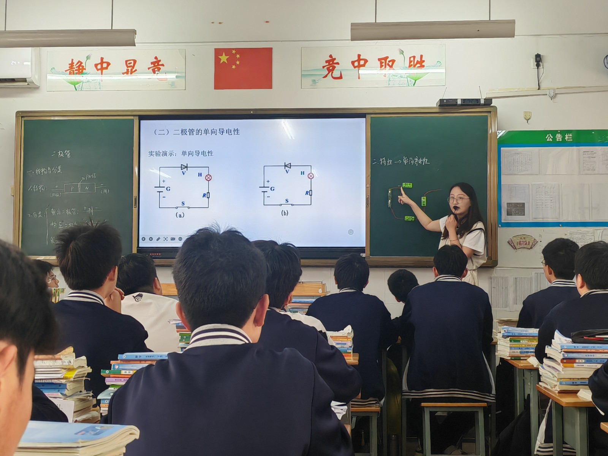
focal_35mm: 53
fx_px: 931
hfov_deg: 36.2
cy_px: 228
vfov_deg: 27.5
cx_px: 304
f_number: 1.9
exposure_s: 1/100
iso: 250
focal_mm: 5.52
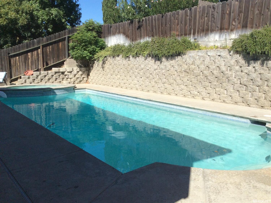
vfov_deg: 44.0
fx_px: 250
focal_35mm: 32
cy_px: 102
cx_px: 136
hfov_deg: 56.9
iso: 32
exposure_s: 1/1506
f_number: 2.4
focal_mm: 3.3
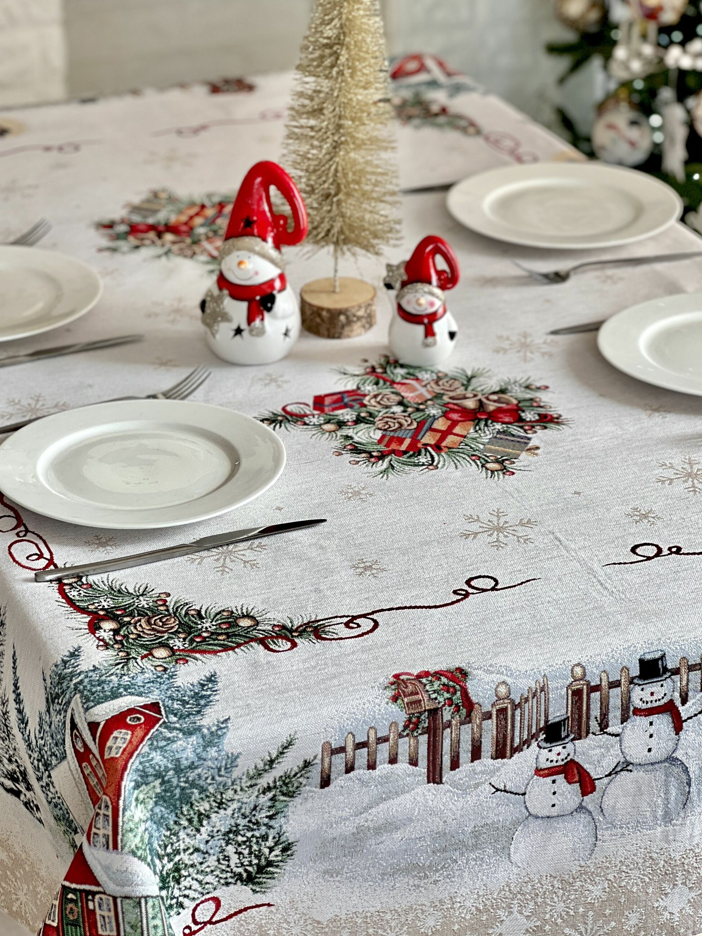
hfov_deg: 15.6
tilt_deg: -23.4
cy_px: 402
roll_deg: +1.0
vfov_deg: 20.6
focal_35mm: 95
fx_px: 2569
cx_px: 349
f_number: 2.8
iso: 64
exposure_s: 1/100
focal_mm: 9
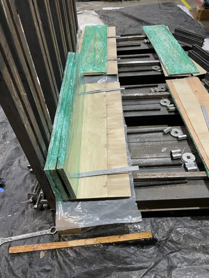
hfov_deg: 51.4
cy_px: 144
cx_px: 103
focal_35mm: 27
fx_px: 217
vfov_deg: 65.3
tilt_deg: -47.4
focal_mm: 4.2
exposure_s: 1/60
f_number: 1.6
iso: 160
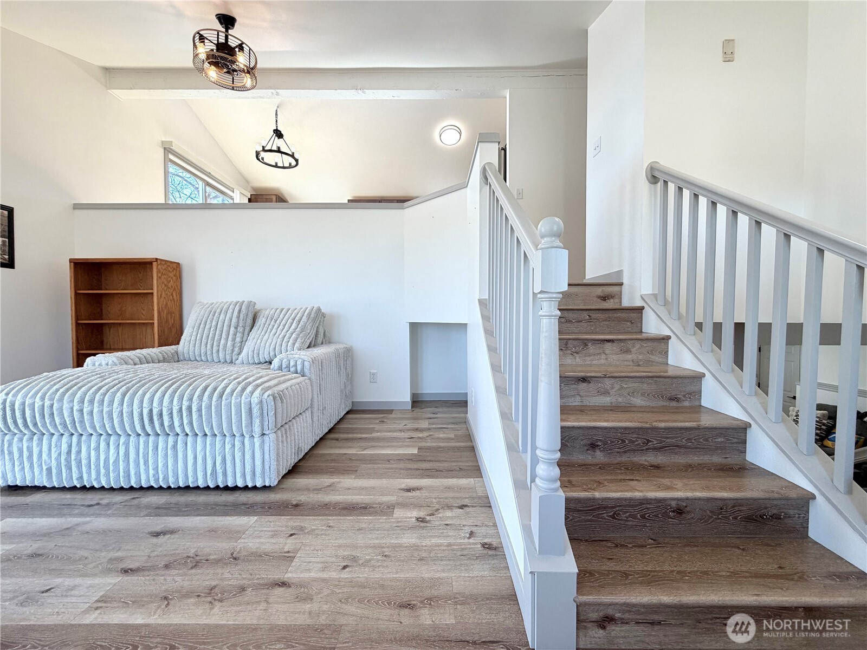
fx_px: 351
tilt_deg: -1.6
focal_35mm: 14
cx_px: 434
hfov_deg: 102.1
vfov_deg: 85.7
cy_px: 325
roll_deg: -0.1
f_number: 2.2
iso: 80
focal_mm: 2.22
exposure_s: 1/120
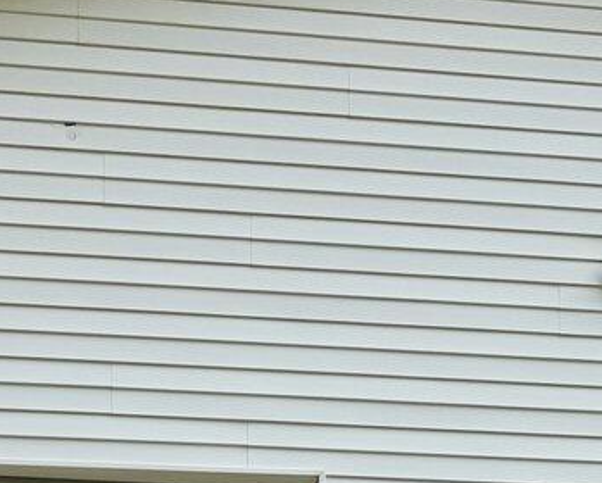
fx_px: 1962
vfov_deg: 13.8
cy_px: 479
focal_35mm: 110
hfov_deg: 17.3
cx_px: 464
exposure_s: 1/60
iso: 200
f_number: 9
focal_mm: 20
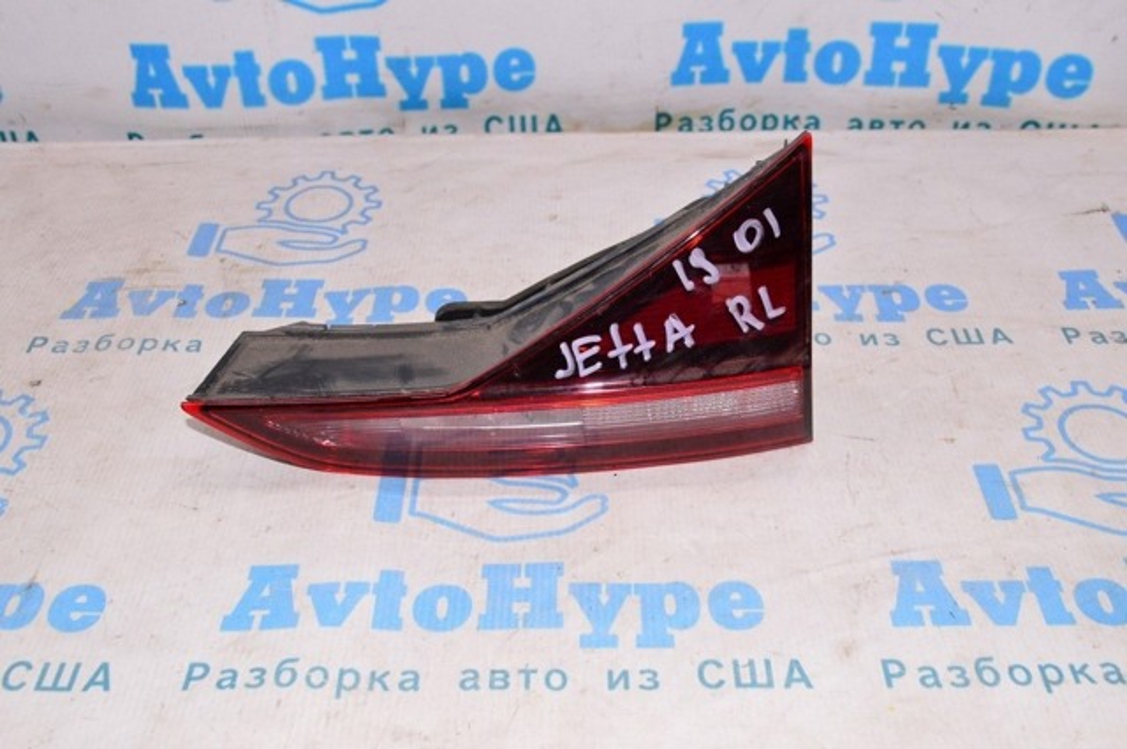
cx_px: 564
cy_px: 374
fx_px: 1219
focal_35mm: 39
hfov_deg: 49.6
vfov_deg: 34.1
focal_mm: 26
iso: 1600
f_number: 8
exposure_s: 1/200
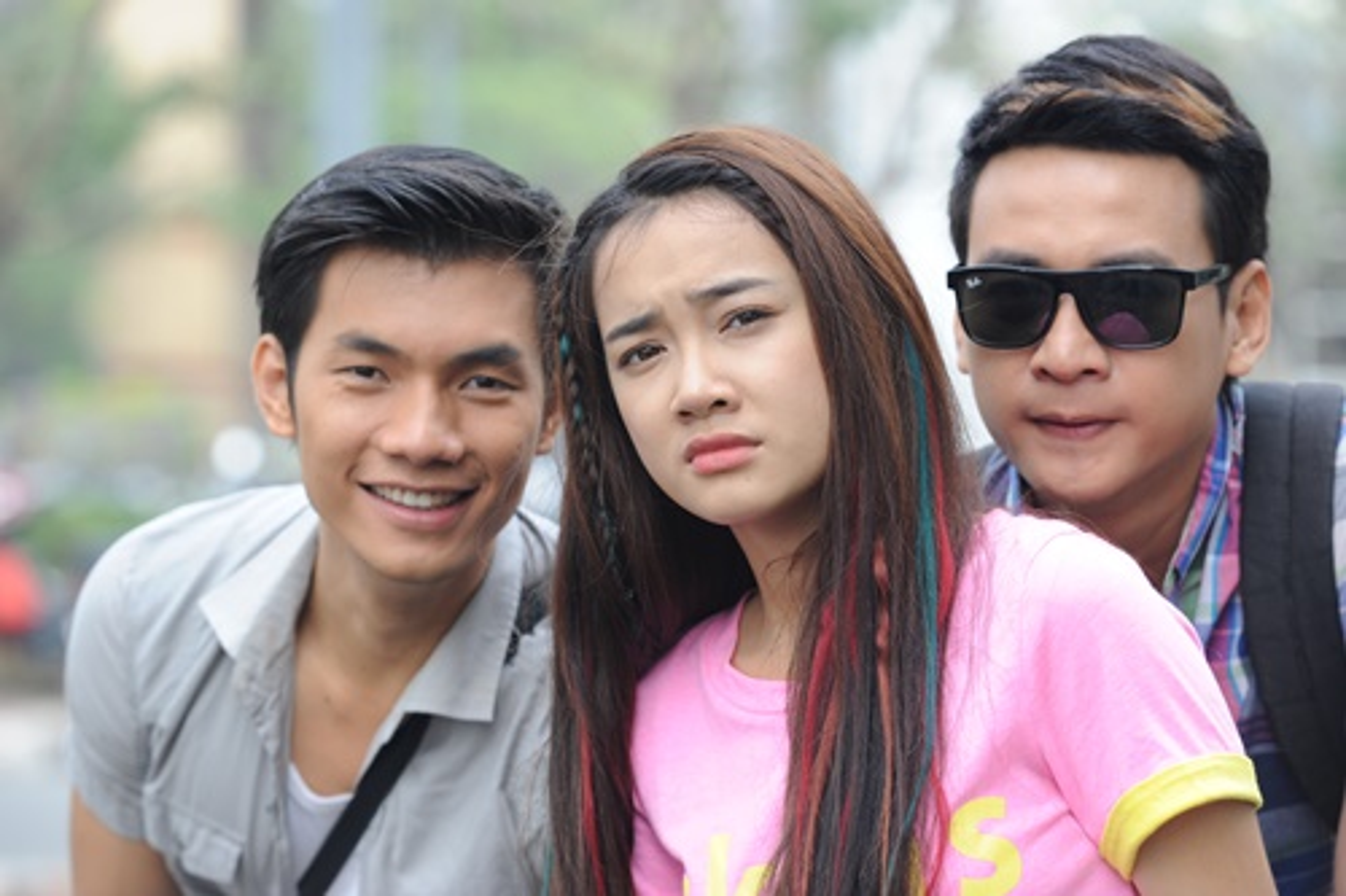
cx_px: 673
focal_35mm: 120
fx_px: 4485
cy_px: 448
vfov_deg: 11.4
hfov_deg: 17.1
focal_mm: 120
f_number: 6.3
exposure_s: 1/320
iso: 500
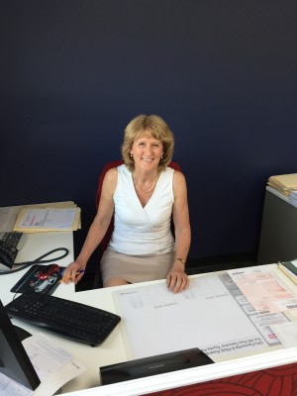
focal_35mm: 29
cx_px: 148
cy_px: 198
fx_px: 332
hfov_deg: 48.2
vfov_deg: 61.7
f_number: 2.2
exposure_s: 1/33
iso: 50
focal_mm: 4.15
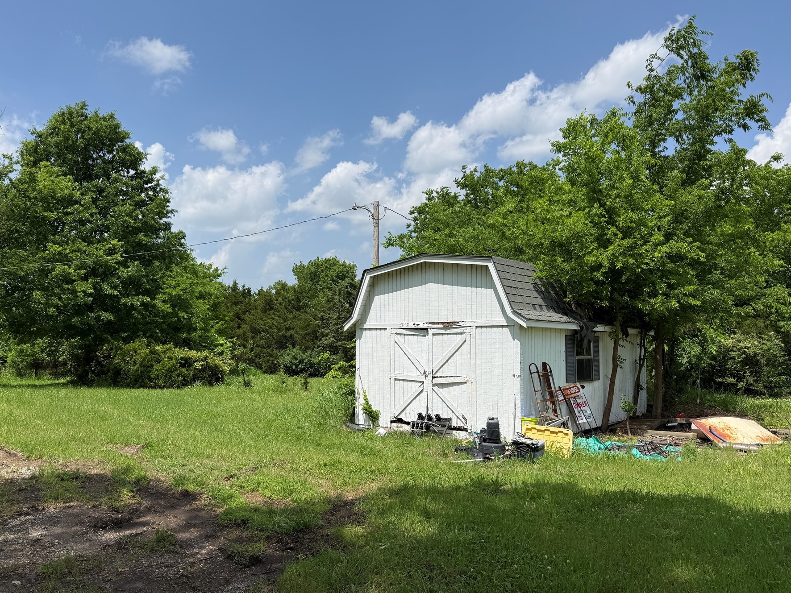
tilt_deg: +2.9
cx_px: 385
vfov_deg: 53.1
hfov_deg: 67.3
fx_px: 594
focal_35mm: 26
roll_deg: +0.2
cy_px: 303
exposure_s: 1/6173
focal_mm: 6.76
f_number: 1.78
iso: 80
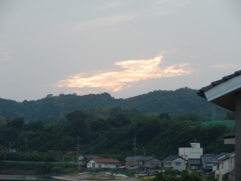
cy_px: 90
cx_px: 120
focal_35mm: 136
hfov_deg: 14.5
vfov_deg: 10.9
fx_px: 947
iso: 200
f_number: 5.7
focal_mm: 24.2
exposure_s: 1/15
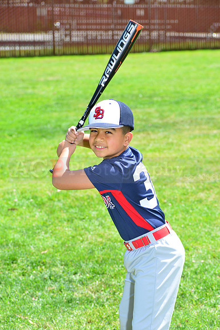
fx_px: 1008
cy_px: 165
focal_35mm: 110
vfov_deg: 18.6
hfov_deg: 12.5
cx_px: 110
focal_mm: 110
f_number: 8
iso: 200
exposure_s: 1/200
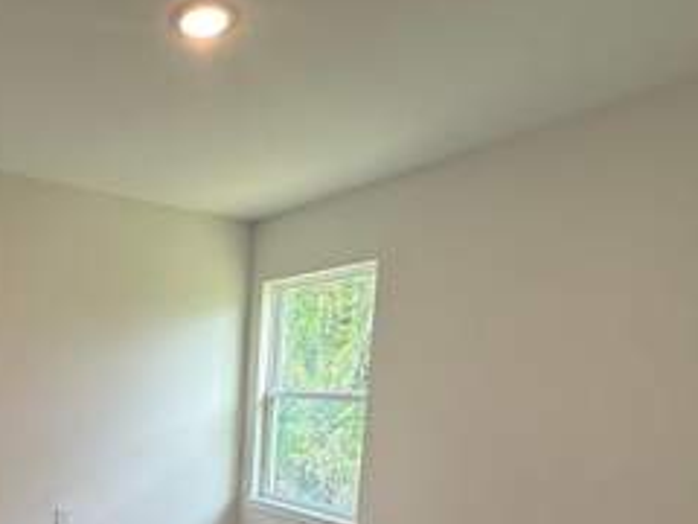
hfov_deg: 57.6
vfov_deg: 45.3
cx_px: 119
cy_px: 469
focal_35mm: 28
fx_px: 565
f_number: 2.2
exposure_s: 1/120
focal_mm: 2.22
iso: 80
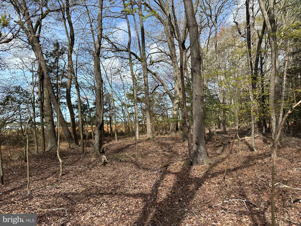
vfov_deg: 56.8
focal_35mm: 24
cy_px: 113
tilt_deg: +2.5
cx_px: 150
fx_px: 209
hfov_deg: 71.6
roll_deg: +1.8
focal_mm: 6.86
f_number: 1.78
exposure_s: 1/1988
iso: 80
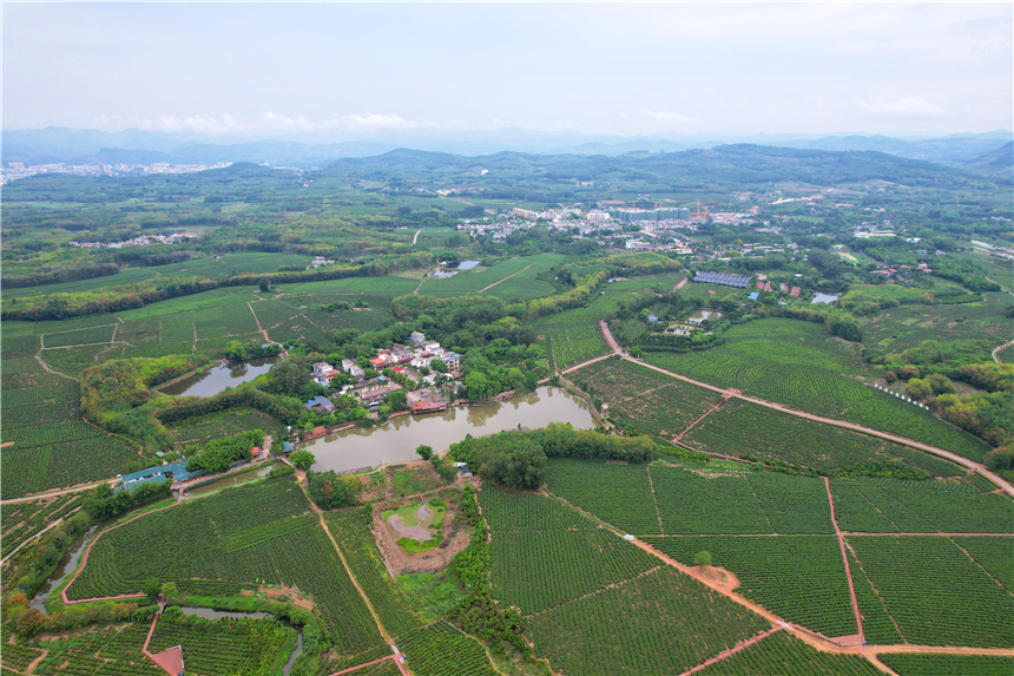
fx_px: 620
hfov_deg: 78.6
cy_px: 338
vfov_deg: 57.2
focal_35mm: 22
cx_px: 507
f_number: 2.8
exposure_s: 1/1500
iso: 100
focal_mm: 8.38
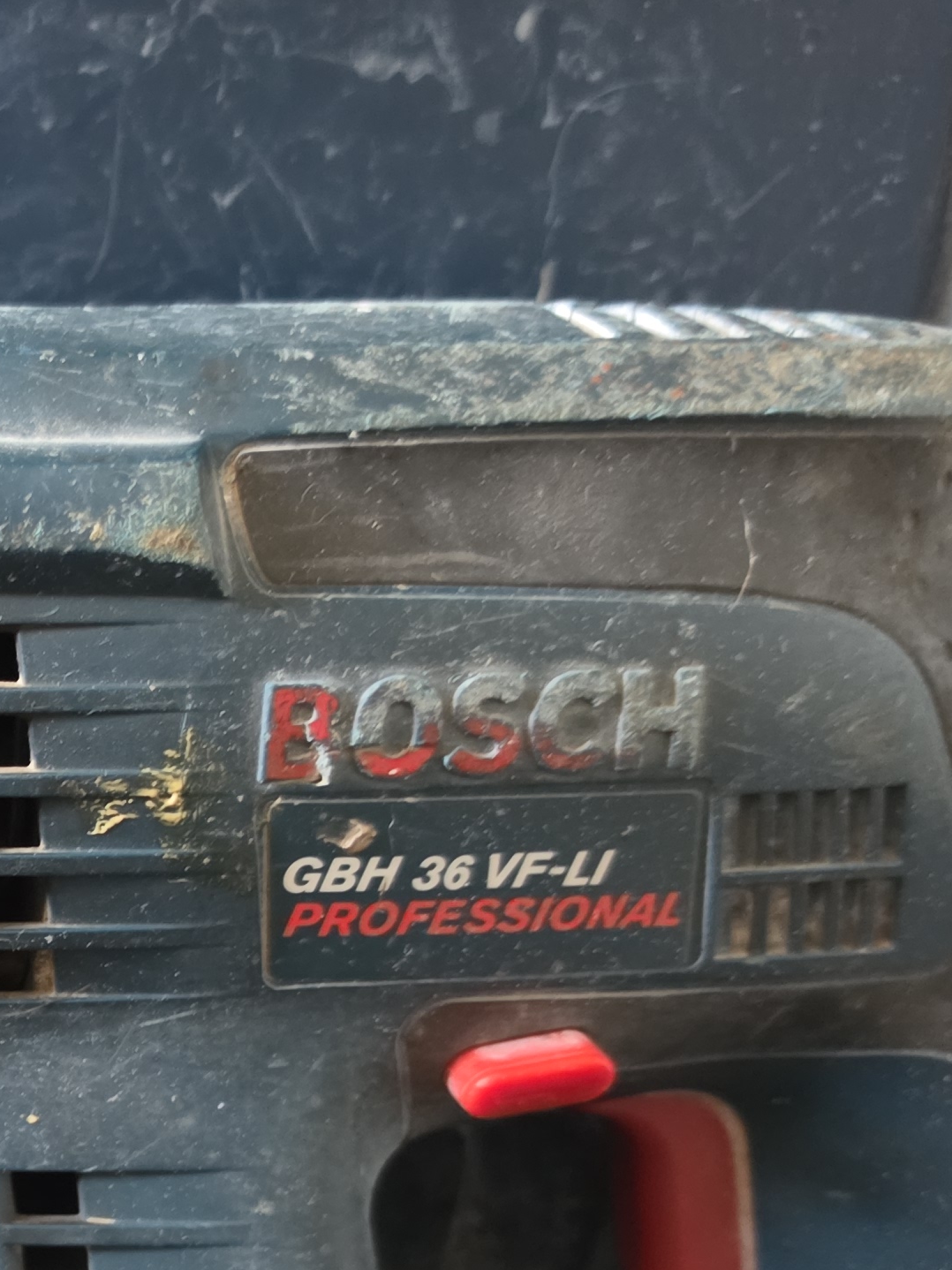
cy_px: 1062
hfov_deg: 20.5
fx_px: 2348
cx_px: -362
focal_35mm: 64
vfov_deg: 29.4
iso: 1000
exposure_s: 1/25
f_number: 1.4
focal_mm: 6.5
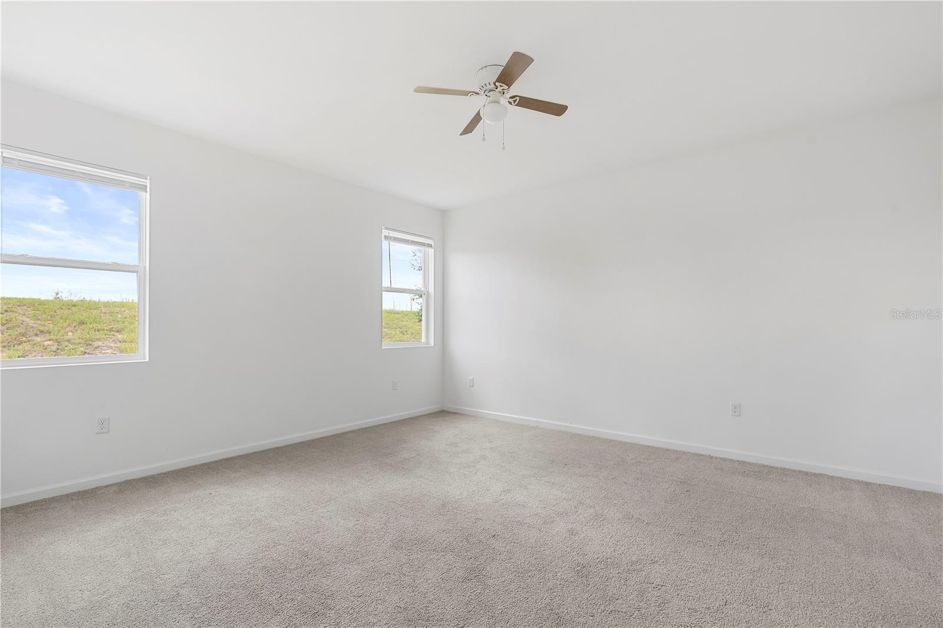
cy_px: 314
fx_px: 419
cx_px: 472
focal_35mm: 16
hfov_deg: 96.7
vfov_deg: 73.7
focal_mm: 16
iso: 100
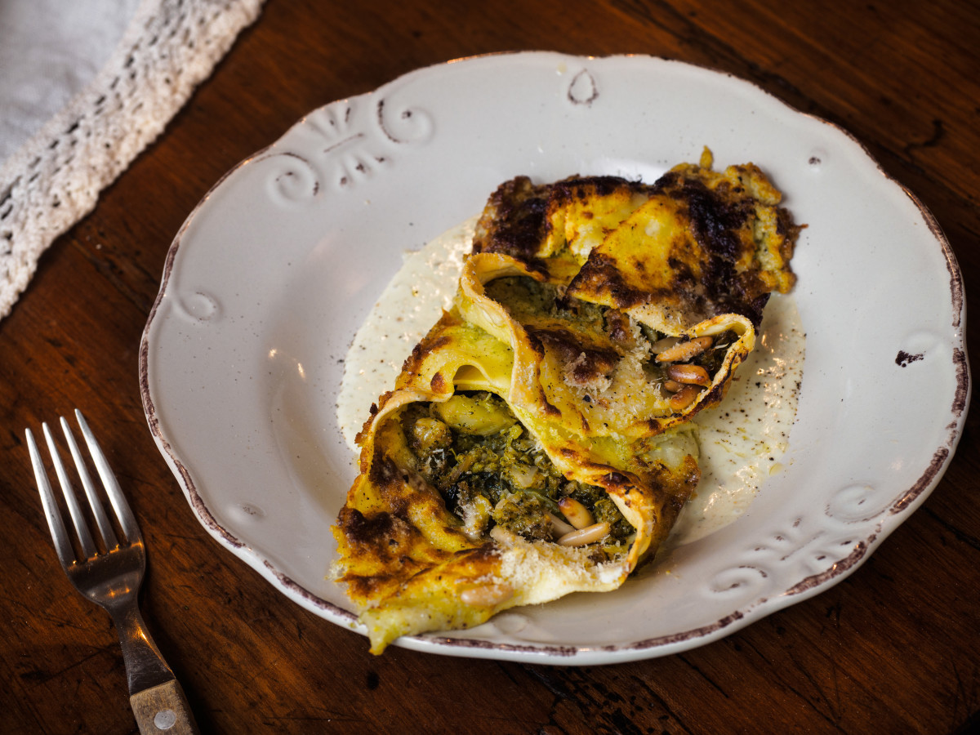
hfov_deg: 28.6
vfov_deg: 21.6
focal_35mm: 68
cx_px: 490
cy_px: 368
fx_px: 1925
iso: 200
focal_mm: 34
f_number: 4.5
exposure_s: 1/13
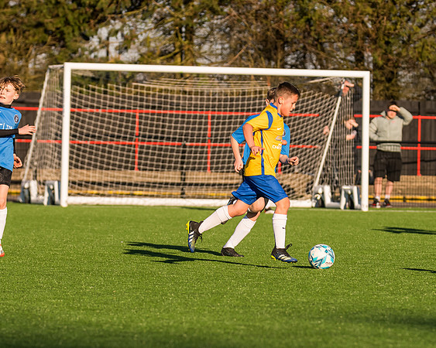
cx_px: 213
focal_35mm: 326
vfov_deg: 4.7
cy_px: 191
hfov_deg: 5.9
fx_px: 4211
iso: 400
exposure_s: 1/3200
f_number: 4
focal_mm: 170
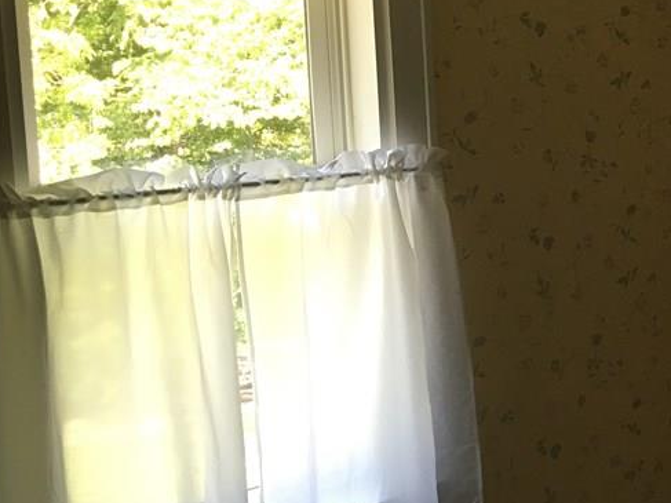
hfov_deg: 29.3
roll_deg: +1.5
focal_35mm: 61
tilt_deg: -5.1
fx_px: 1182
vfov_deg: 24.0
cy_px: 204
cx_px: 696
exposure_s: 1/30
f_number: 2.2
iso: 32
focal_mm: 4.15
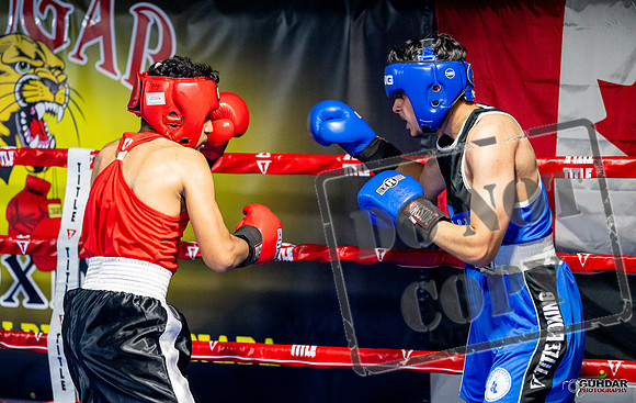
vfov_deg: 13.8
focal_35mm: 95
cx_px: 274
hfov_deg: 21.7
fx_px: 1660
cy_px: 242
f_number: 2
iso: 4000
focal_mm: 82
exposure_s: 1/1000
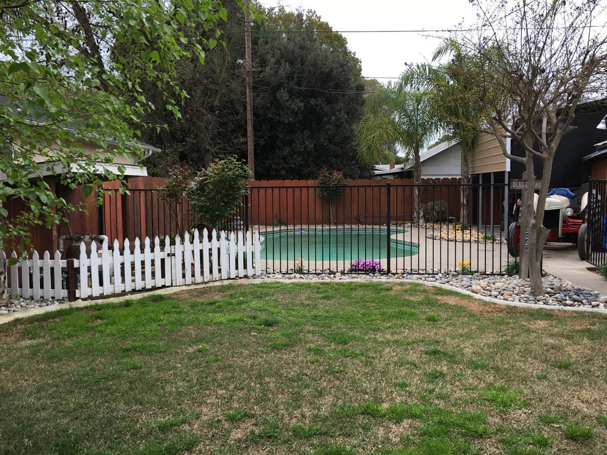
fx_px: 543
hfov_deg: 58.3
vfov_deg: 45.4
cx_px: 323
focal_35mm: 31
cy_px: 229
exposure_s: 1/100
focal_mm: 4.15
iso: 25
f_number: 2.2
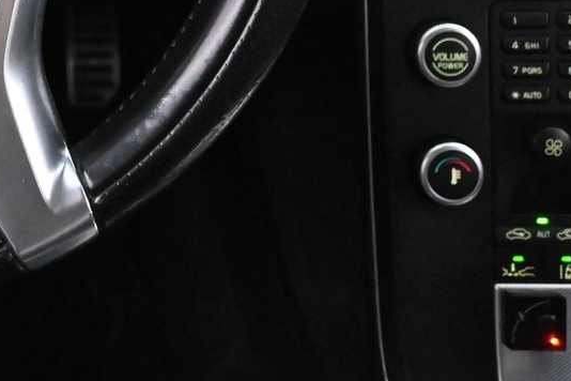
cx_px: -209
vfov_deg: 14.5
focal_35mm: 89
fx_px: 1408
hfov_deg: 20.5
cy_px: -162
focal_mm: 19.5
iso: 9000
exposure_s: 1/30
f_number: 3.8
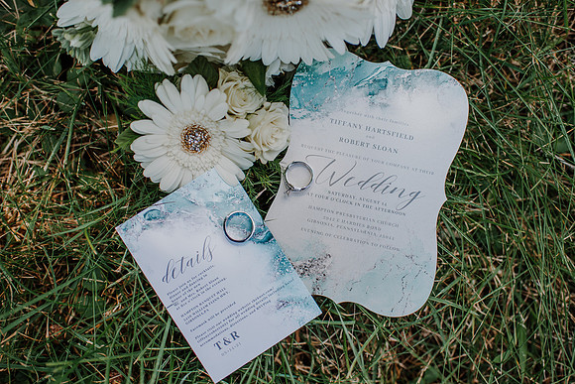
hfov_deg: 50.1
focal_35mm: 39
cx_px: 303
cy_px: 182
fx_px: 615
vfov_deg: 34.6
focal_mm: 35
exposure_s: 1/1000
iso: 100
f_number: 2.5
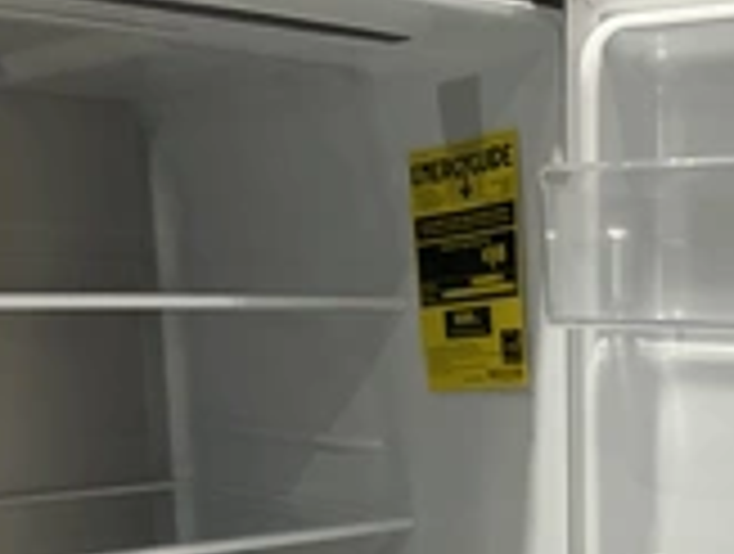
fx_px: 1509
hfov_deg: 26.2
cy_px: 599
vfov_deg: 19.9
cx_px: 698
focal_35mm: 71
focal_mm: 3
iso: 64
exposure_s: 1/86
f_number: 1.8
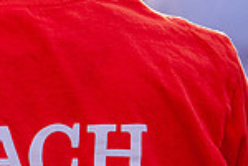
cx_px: -104
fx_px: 2294
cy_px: 115
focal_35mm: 333
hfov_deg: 6.1
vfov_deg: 4.1
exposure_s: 1/1000
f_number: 6.3
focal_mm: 86
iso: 800
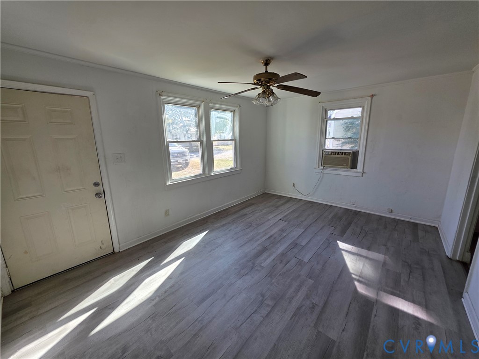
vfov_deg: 89.9
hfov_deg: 106.2
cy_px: 180
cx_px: 240
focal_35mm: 13
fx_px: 180
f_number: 1.9
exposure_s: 1/120
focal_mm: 2.2
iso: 40
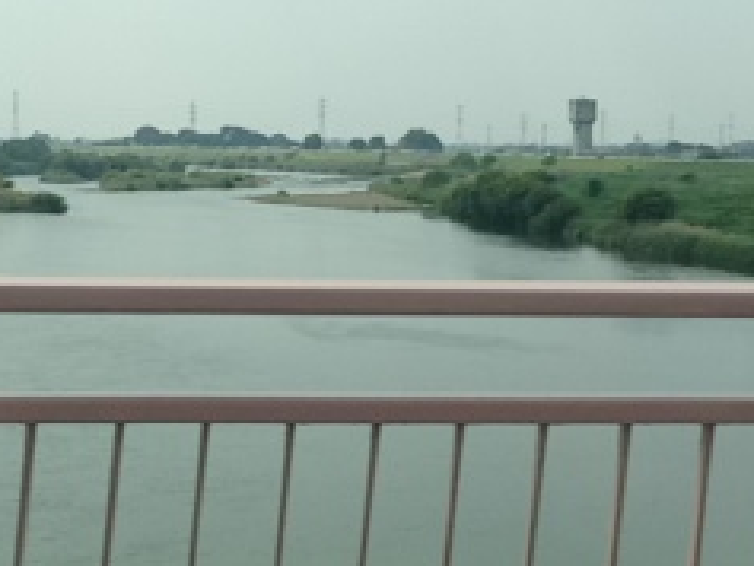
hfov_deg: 22.0
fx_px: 1940
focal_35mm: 89
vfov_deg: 16.6
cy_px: 223
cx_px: 423
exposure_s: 1/2008
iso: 50
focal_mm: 4.13
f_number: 2.4
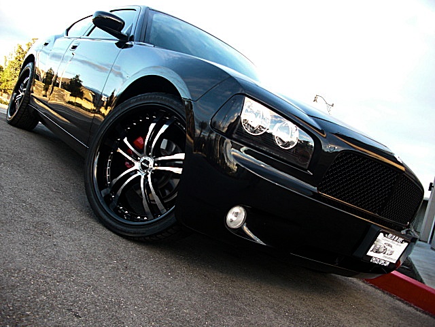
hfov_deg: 51.4
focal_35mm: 36
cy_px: 164
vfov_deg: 39.7
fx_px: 452
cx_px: 218
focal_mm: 6.3
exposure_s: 1/80
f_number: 2.8
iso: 100
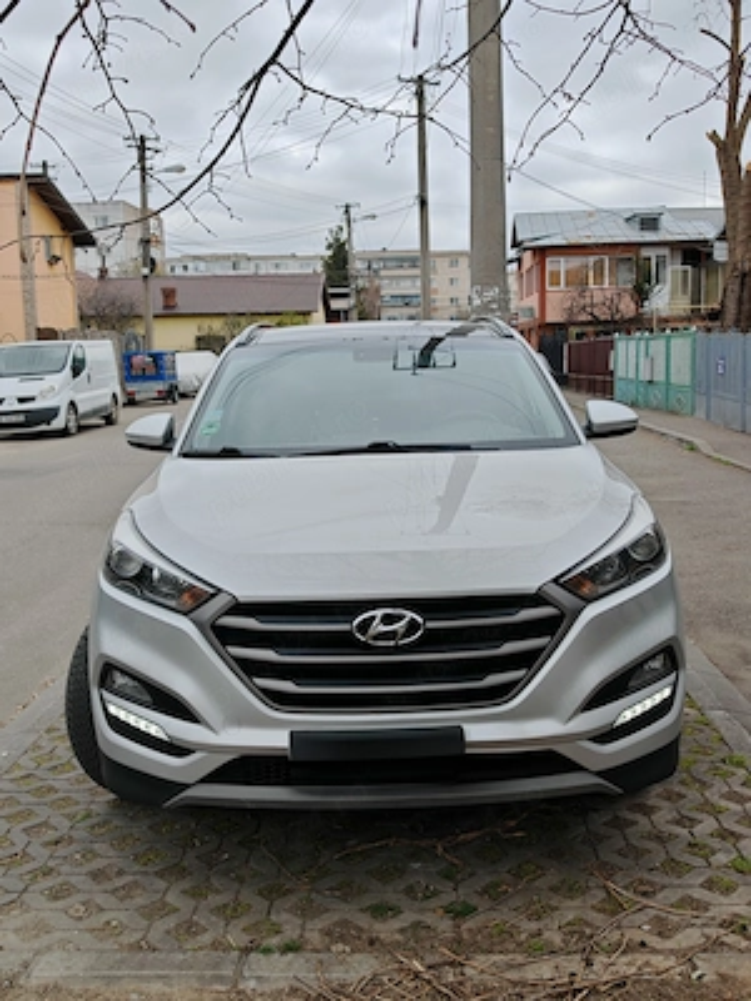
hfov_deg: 40.7
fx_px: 1012
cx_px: 376
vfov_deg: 52.6
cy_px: 500
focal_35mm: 35
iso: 50
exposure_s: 1/840
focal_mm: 6.83
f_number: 2
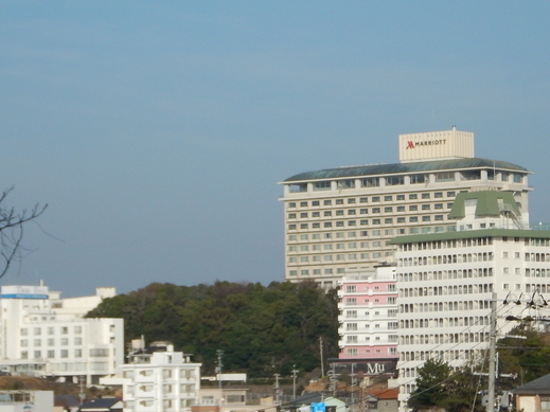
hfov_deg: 12.8
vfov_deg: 9.6
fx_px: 2446
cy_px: 171
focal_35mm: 154
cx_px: 300
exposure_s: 1/1250
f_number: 4.6
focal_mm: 14.1
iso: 125
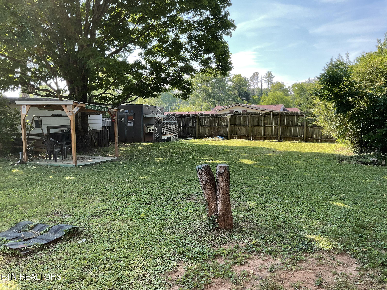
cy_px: 145
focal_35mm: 29
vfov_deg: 48.2
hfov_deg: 61.7
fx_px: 324
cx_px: 194
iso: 16
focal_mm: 3
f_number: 1.8
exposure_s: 1/291
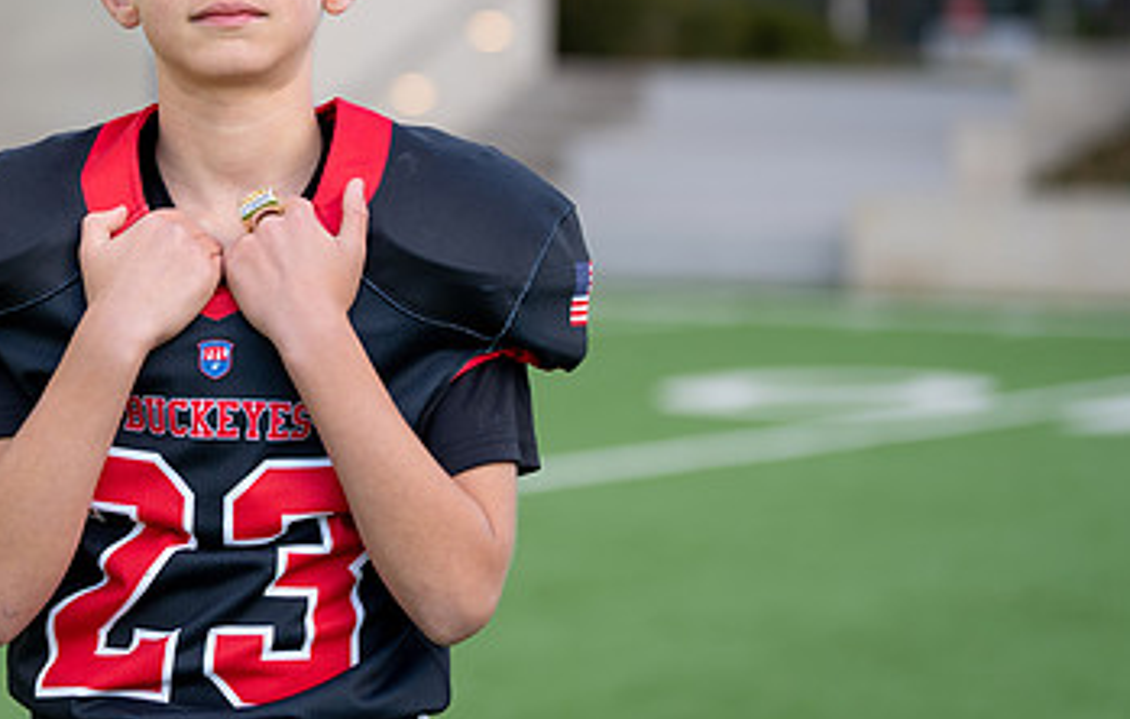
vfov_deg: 8.6
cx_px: 224
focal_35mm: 154
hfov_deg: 13.5
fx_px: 4766
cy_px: 193
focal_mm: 88
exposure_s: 1/400
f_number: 2.8
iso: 100
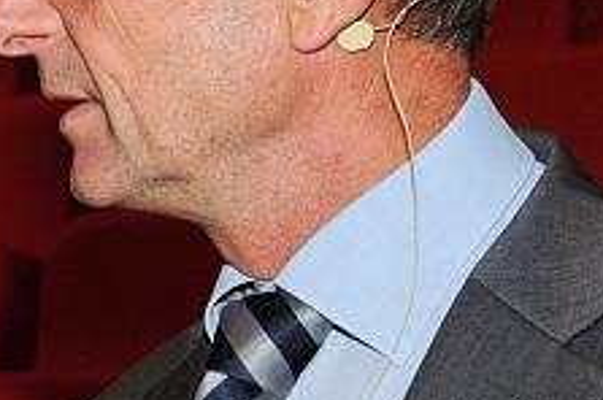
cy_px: 411
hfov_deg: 9.1
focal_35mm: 219
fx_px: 3669
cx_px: -380
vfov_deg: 6.2
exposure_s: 1/60
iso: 200
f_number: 5
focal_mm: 31
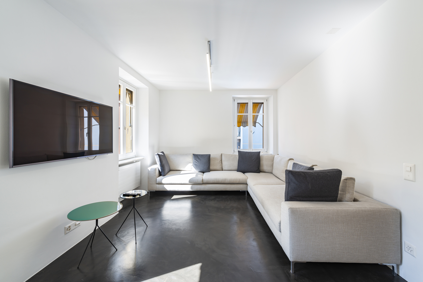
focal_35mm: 14
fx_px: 164
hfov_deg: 104.3
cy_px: 141
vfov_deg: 81.2
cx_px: 212
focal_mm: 14
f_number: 8
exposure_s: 1/13
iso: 100
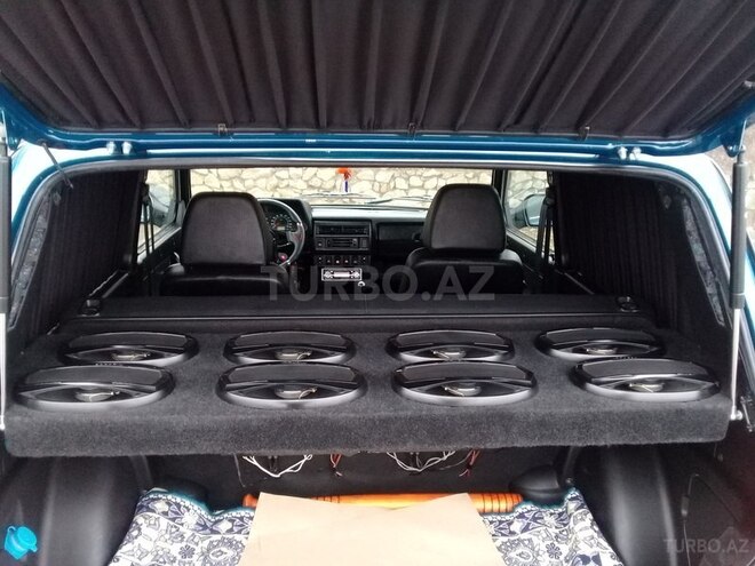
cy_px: 283
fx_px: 676
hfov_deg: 58.4
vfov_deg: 45.4
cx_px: 378
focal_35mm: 31
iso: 160
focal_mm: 3.3
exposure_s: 1/33
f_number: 2.2
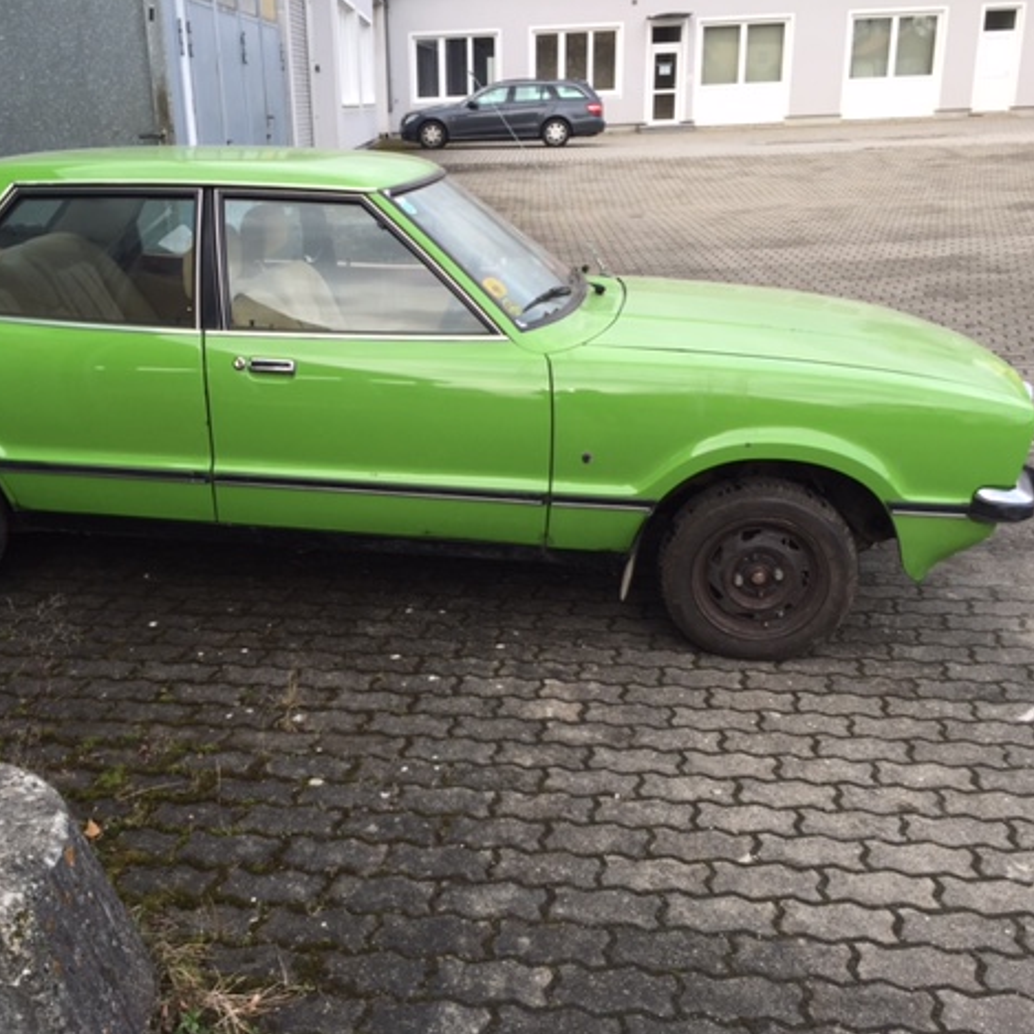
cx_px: 408
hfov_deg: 46.9
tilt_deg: -18.0
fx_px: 1183
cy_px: 523
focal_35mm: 35
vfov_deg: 47.2
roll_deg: +2.1
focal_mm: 4.15
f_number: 2.2
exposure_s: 1/128
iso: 32
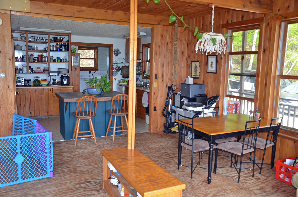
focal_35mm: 32
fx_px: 260
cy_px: 98
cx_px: 149
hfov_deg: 59.6
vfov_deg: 41.5
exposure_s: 1/125
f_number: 3.8
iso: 400
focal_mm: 21
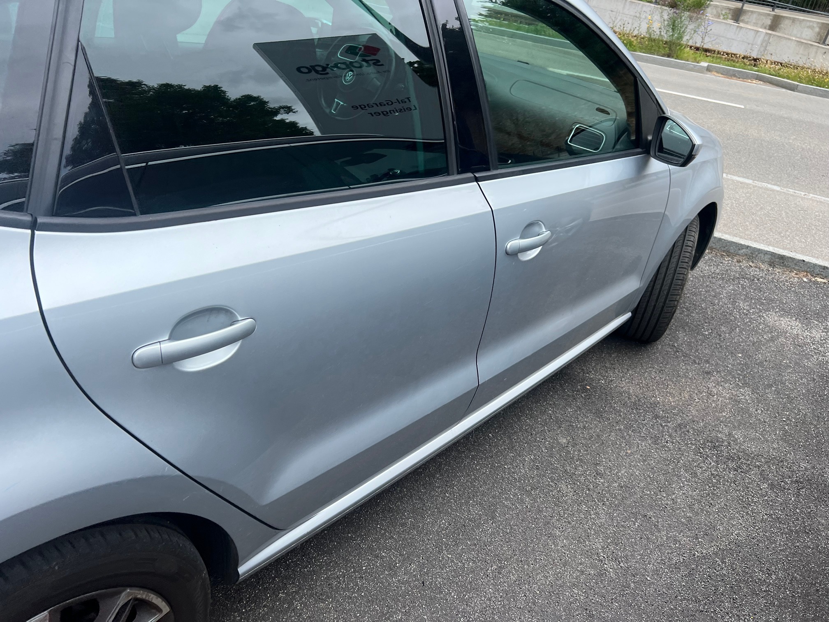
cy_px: 311
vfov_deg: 53.1
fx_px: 623
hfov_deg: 67.3
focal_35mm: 26
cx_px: 414
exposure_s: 1/1112
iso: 50
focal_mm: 5.7
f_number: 1.5
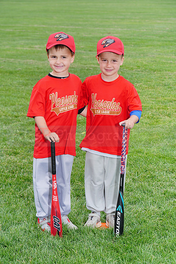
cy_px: 132
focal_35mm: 103
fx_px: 755
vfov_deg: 19.8
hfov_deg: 13.3
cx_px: 88
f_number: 9
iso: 200
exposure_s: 1/250
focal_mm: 103
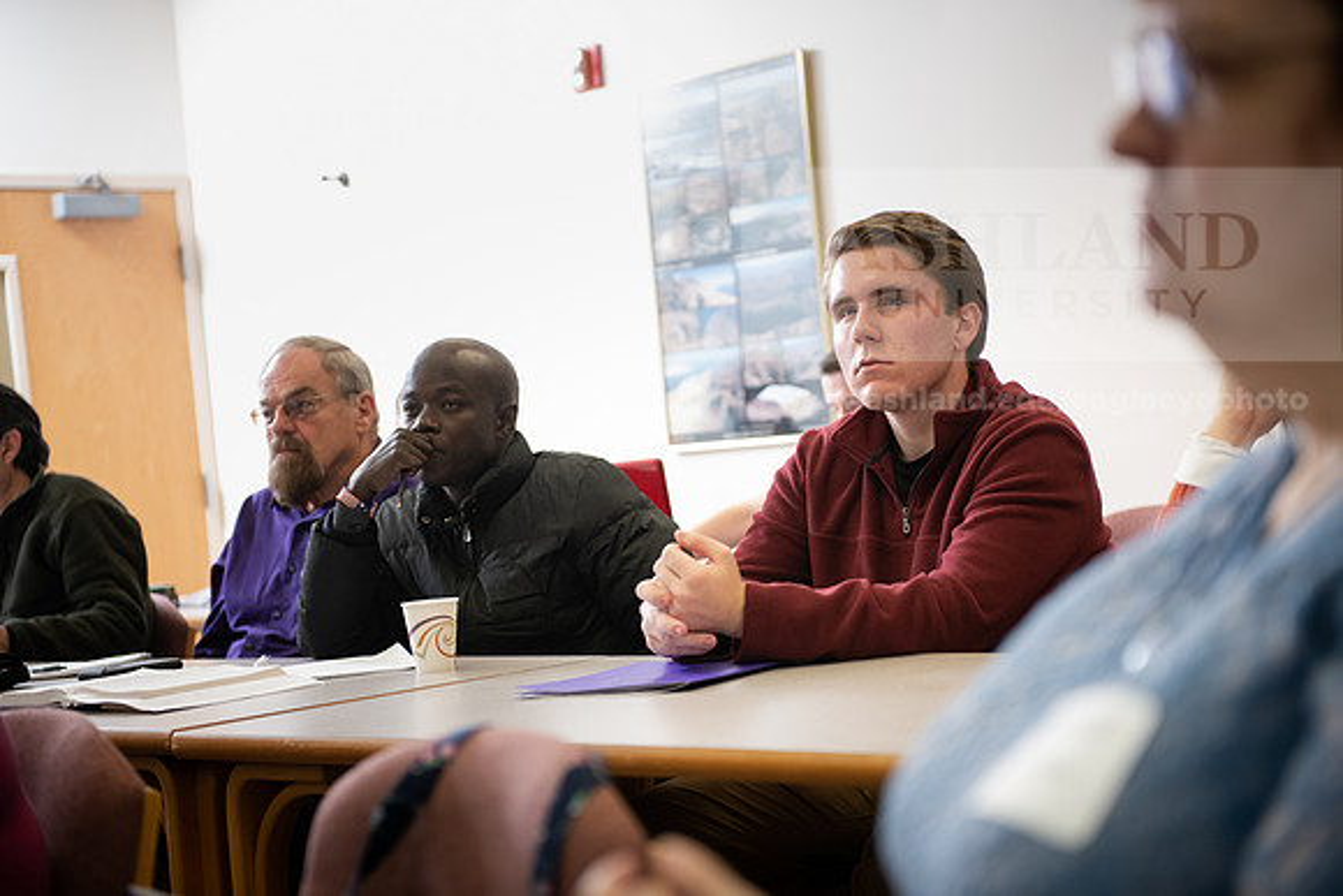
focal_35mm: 70
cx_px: 672
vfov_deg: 19.5
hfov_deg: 28.8
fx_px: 2612
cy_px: 448
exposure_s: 1/200
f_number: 3.2
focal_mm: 70
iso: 1250
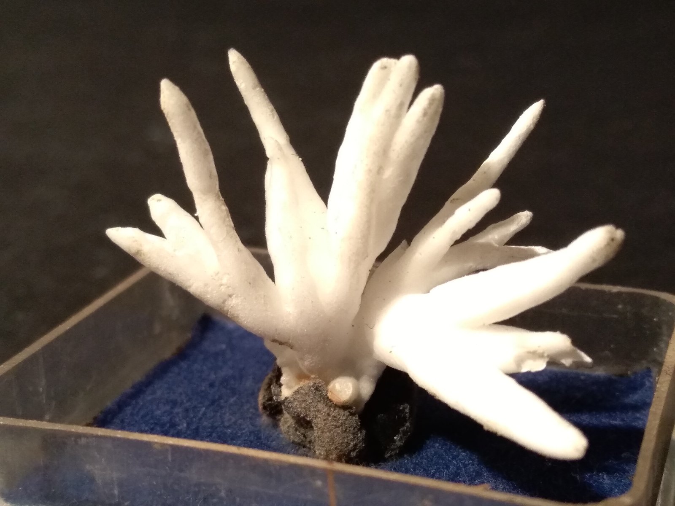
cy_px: 253
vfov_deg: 53.1
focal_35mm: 26
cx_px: 338
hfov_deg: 67.3
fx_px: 507
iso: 386
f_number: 2
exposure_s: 1/33.3
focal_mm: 3.54
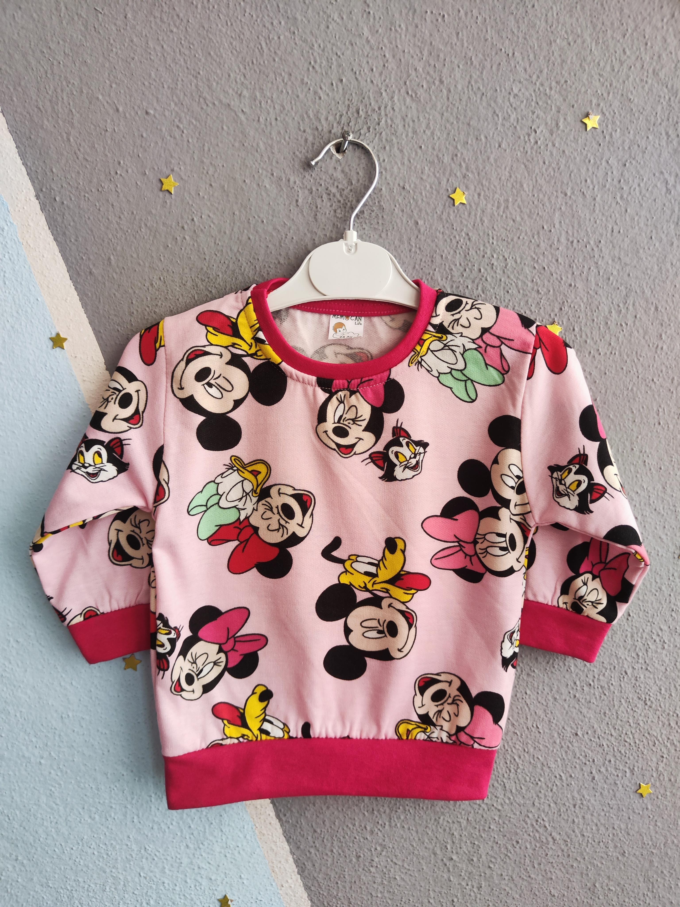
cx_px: 340
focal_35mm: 24
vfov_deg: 71.6
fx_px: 629
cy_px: 454
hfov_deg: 56.8
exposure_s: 1/62.6
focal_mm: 5.59
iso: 400
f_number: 1.88
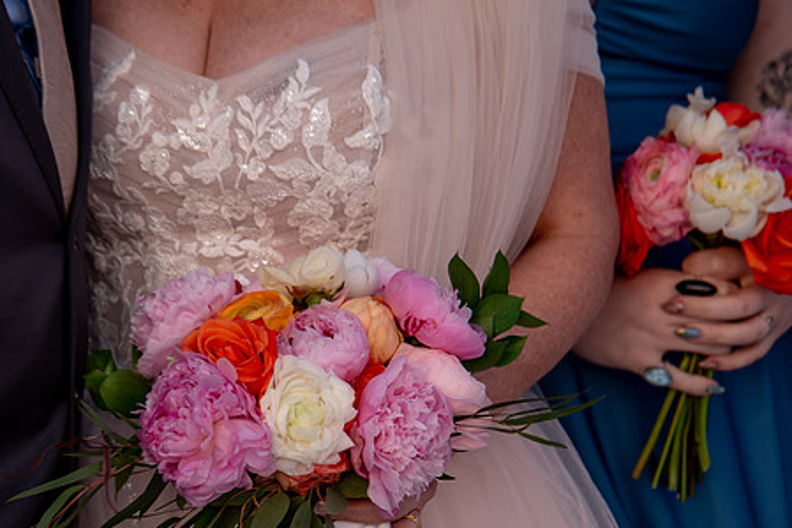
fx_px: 2881
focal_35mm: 131
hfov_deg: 15.6
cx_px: 232
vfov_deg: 10.4
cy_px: 389
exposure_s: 1/125
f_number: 4
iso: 200
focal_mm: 82
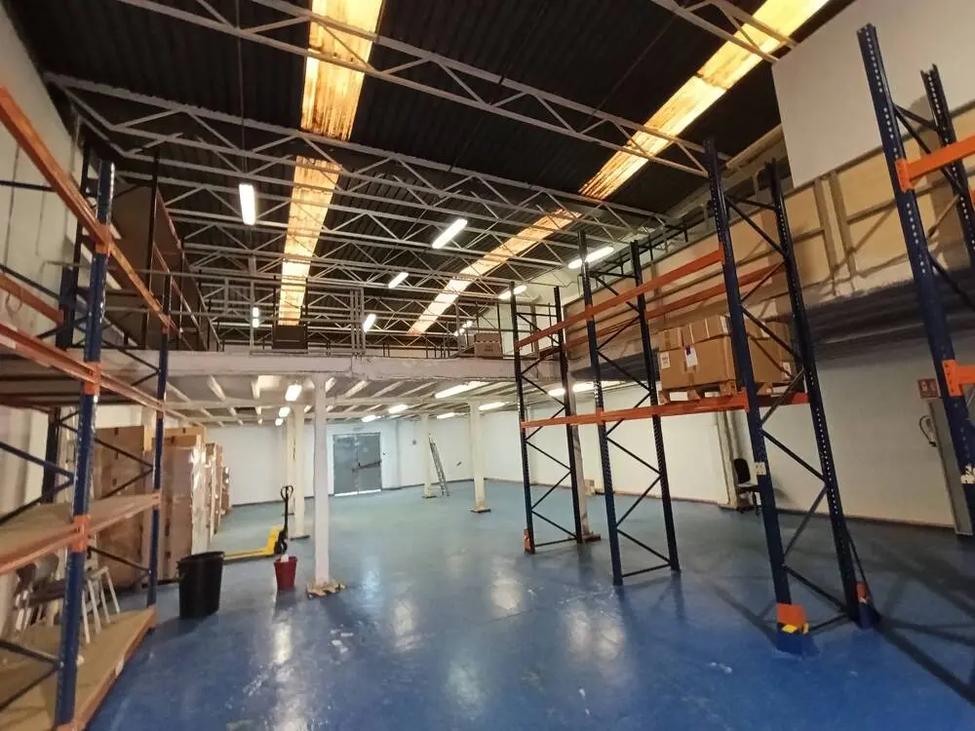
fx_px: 422
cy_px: 366
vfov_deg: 81.7
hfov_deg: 98.2
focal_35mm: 15
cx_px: 488
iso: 400
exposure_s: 1/33.3
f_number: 2.2
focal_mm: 1.65
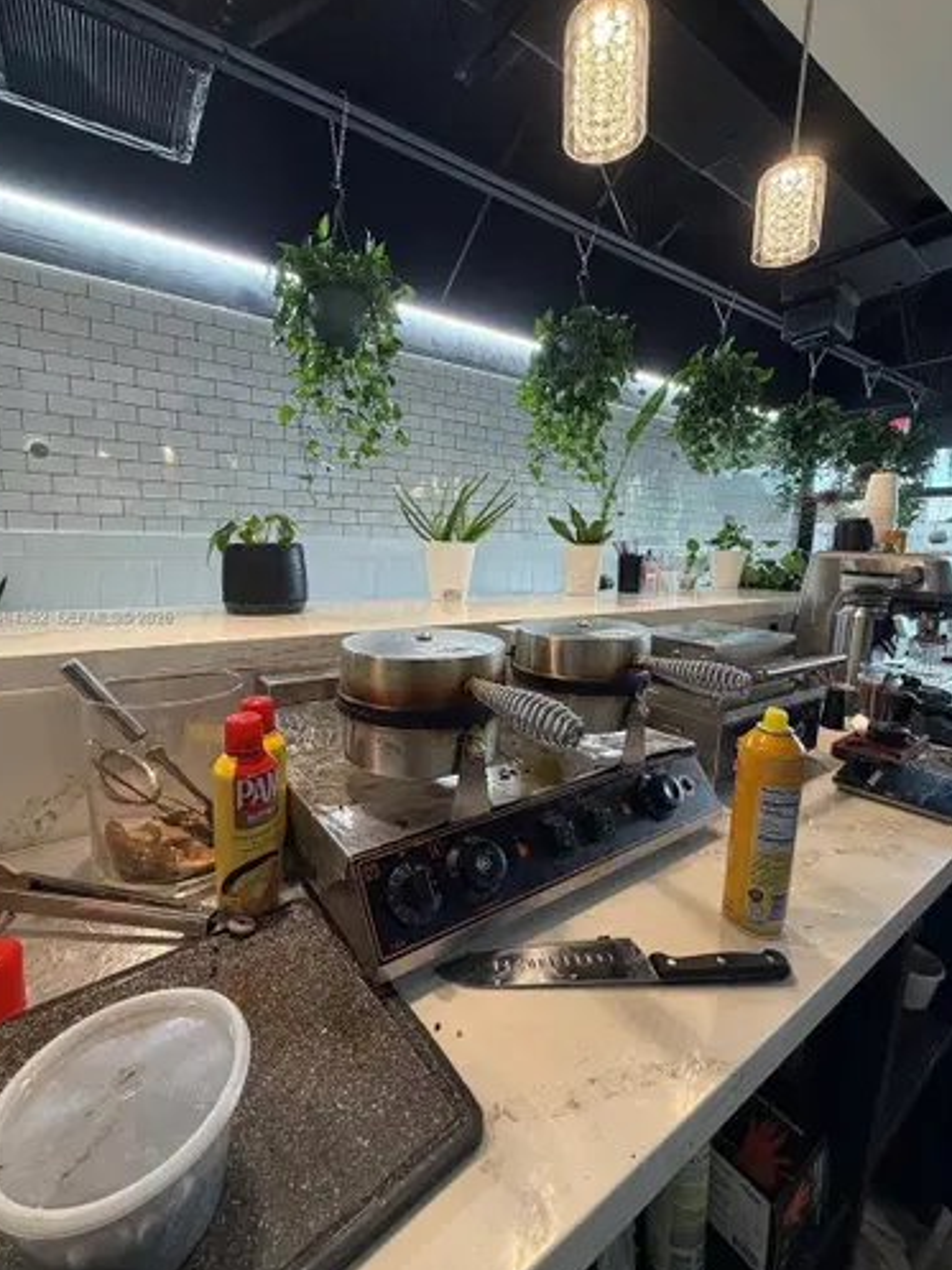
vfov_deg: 98.2
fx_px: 551
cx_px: 472
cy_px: 618
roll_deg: -1.8
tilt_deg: -7.7
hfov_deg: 81.7
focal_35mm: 15
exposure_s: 1/60
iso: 160
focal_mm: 2.22
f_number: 2.2
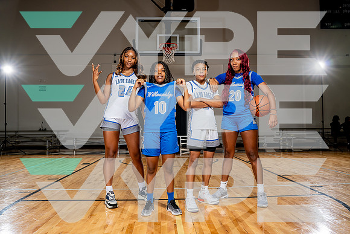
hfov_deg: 63.6
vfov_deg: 45.0
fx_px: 282
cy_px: 117
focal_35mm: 29
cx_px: 175
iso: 200
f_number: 5.6
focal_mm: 29
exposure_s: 1/250
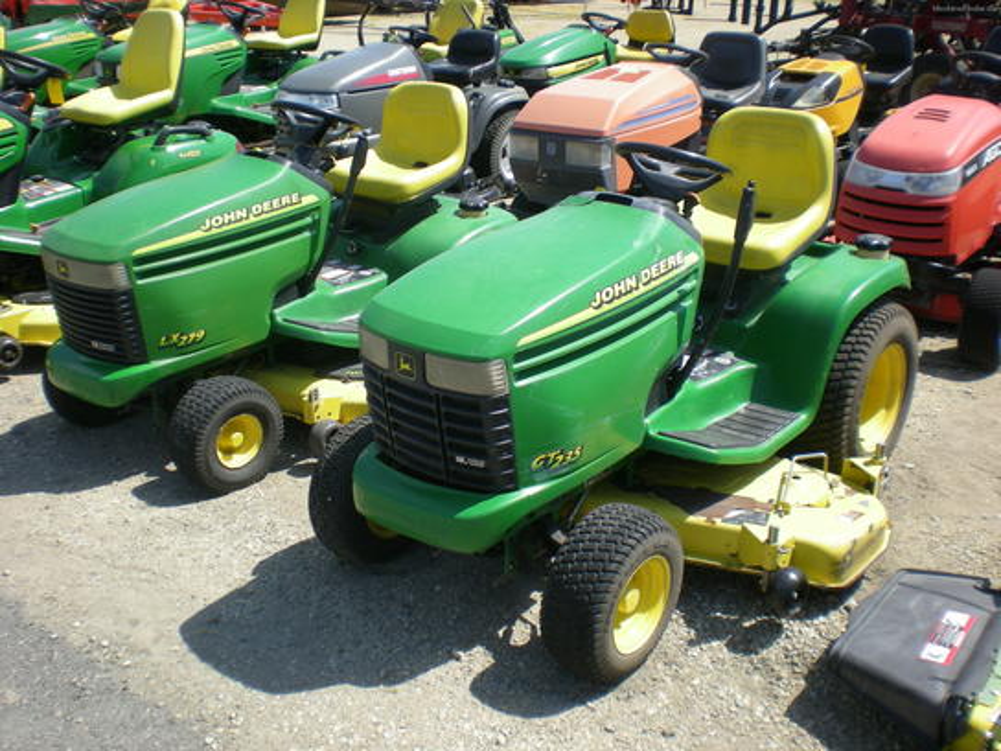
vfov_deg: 37.7
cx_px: 500
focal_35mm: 38
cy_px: 376
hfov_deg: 49.0
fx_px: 1099
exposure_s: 1/263
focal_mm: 6.3
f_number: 4.6
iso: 50
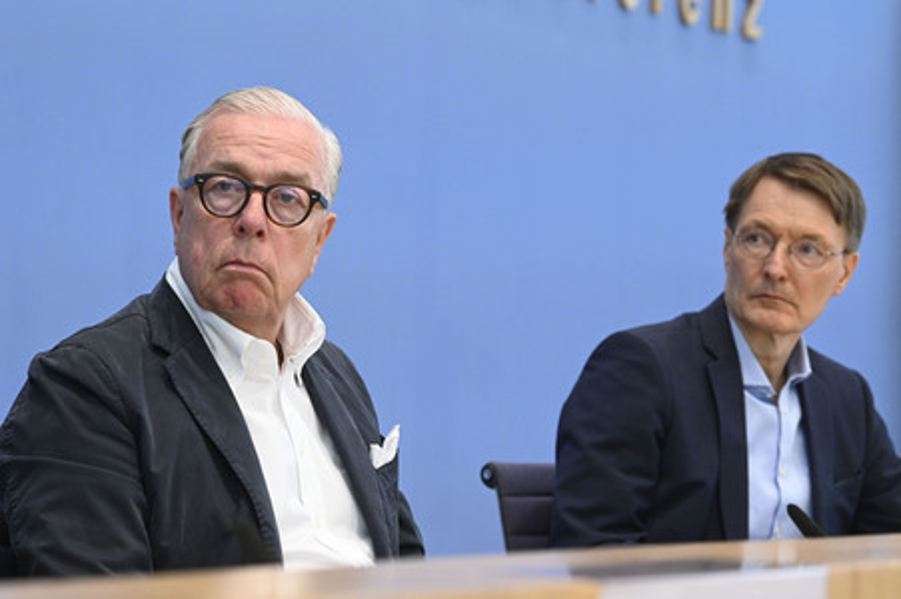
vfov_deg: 13.4
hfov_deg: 20.0
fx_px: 2551
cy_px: 300
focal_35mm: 102
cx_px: 450
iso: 4000
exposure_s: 1/640
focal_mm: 102
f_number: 5.6
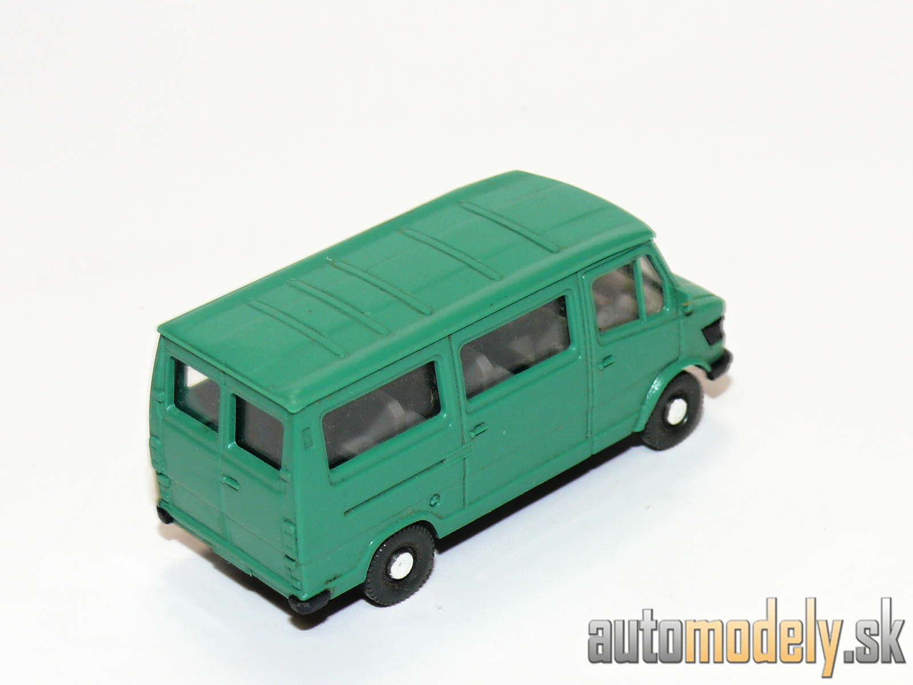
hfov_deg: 17.9
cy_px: 342
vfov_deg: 13.5
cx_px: 456
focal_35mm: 110
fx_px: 2901
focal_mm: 14
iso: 100
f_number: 4
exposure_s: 1/30
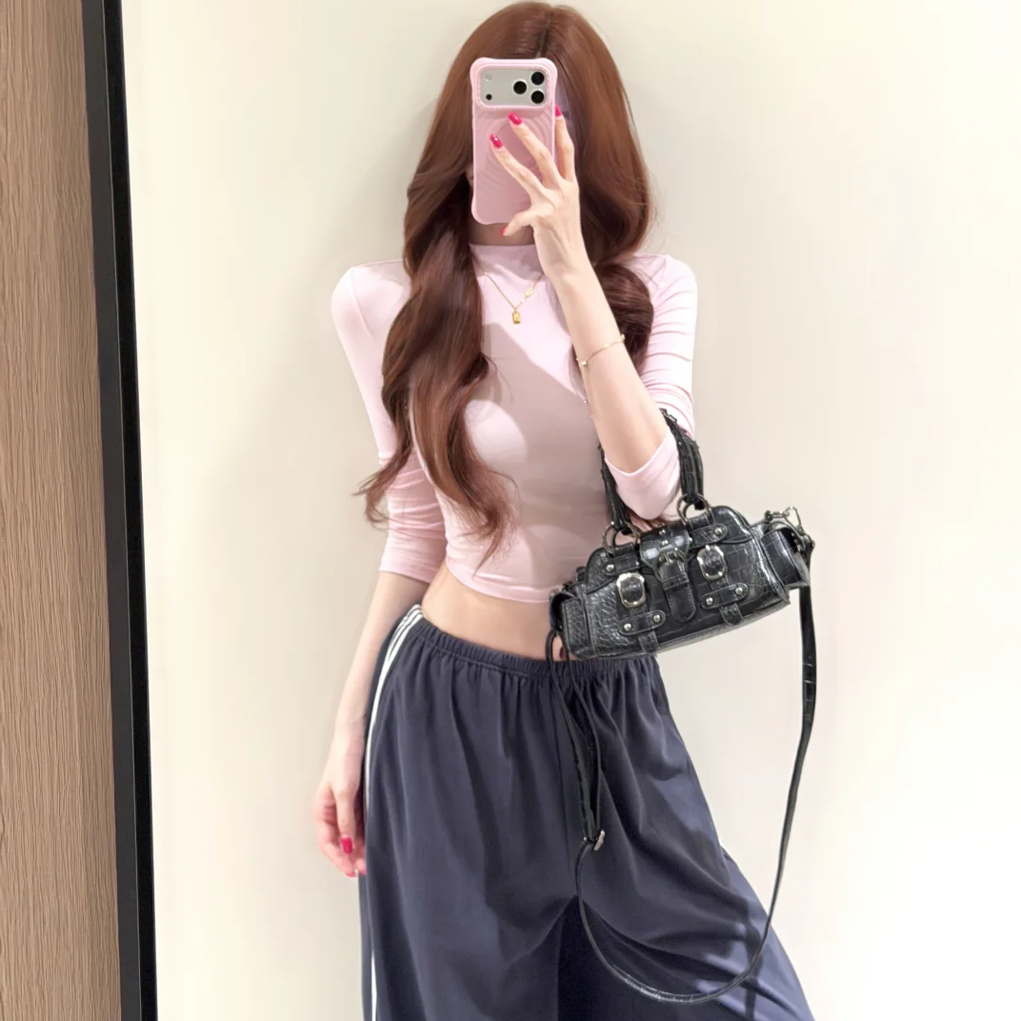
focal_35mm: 57
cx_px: 511
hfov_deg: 30.0
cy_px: 392
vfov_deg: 29.9
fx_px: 1902
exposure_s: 1/40
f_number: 1.78
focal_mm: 6.76
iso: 400
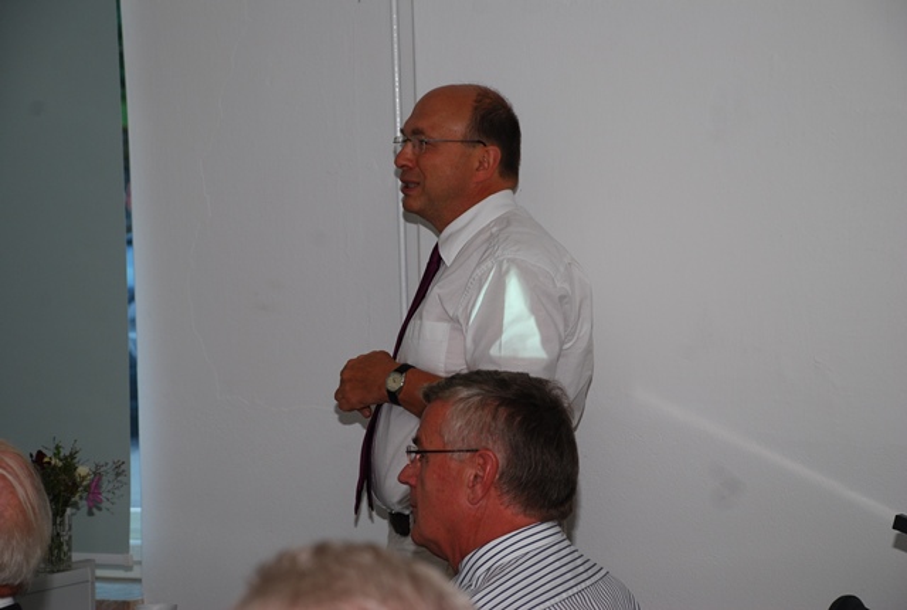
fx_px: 3030
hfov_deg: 17.0
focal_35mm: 120
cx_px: 454
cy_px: 305
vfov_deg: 11.5
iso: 200
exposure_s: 1/60
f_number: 5.6
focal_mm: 80
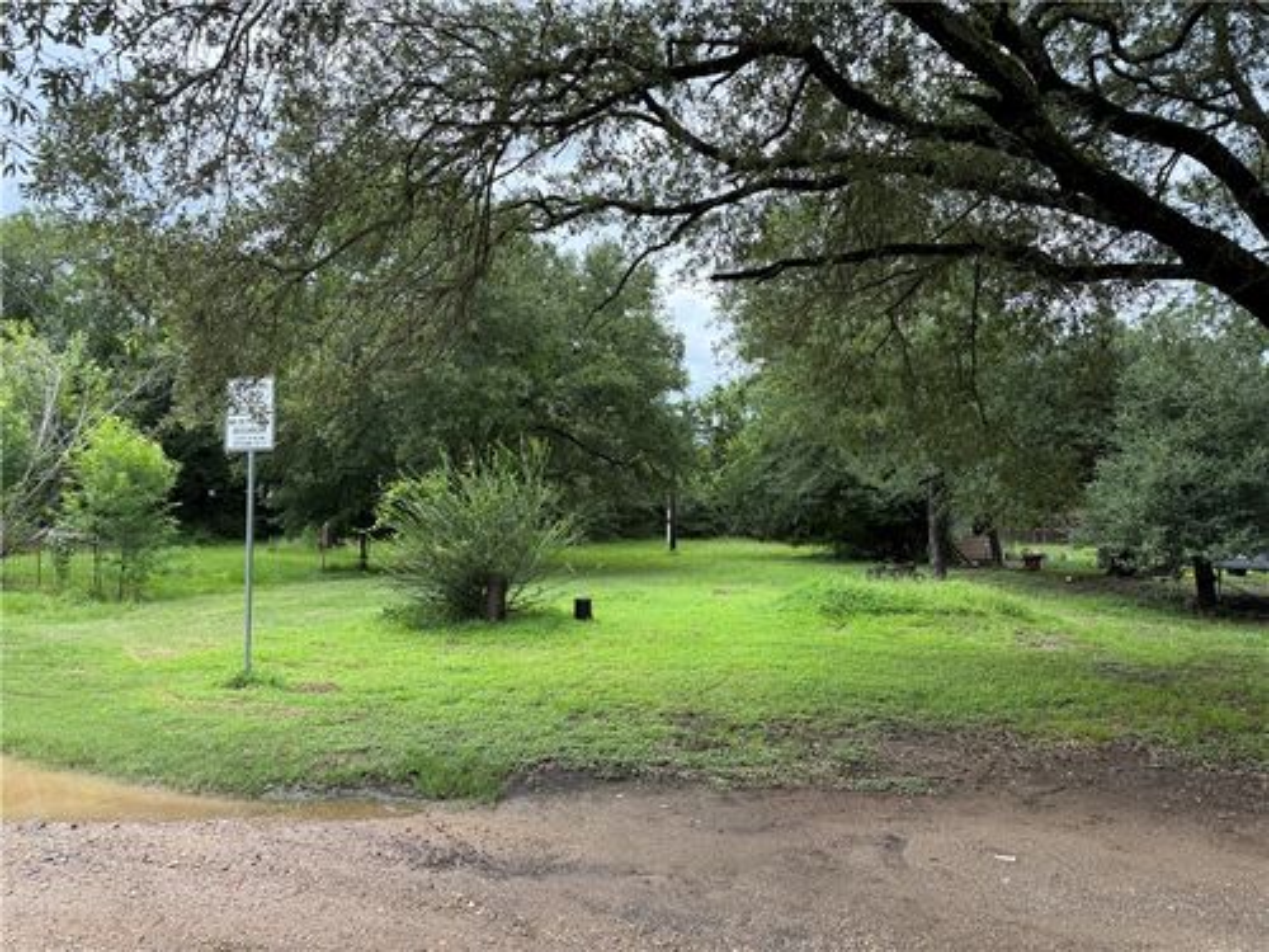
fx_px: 880
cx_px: 634
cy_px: 476
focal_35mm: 24
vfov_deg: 56.8
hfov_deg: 71.6
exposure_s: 1/1653
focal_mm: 6.76
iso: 100
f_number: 1.78
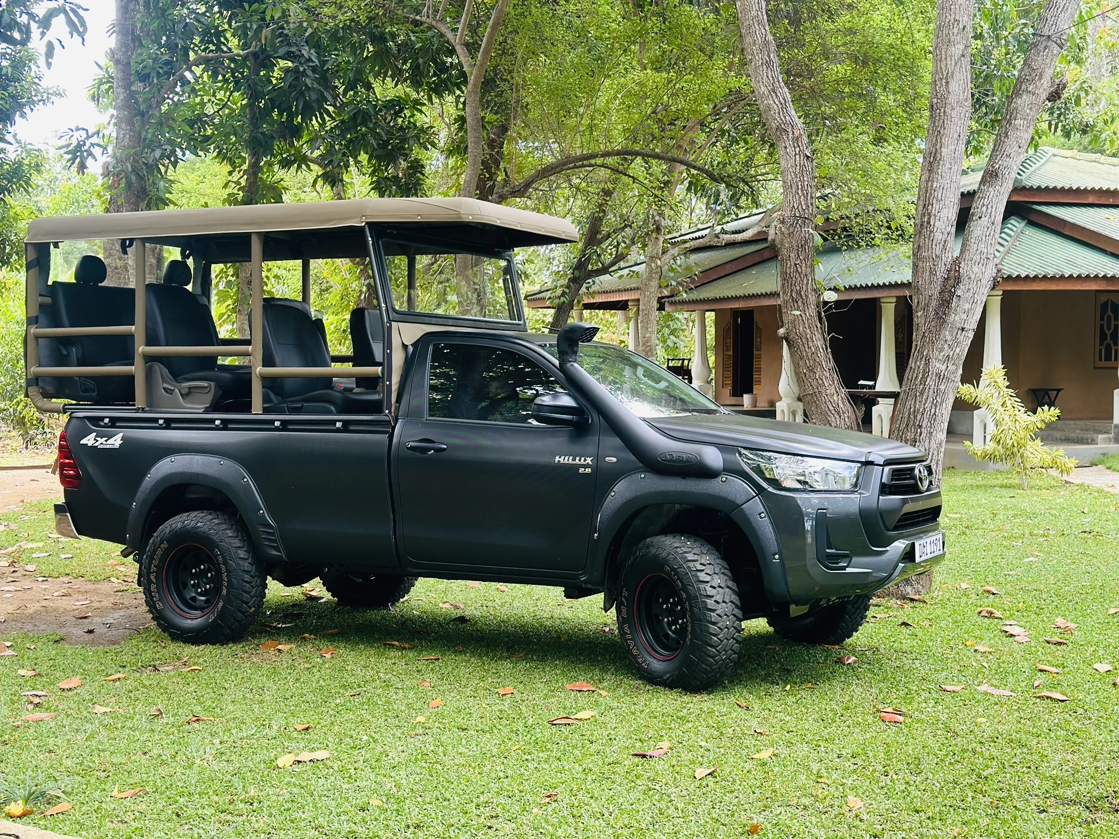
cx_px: 560
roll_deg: -0.2
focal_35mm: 48
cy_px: 420
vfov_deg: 30.3
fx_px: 1552
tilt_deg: -1.7
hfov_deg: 39.7
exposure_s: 1/209
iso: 80
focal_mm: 6.86
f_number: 1.78
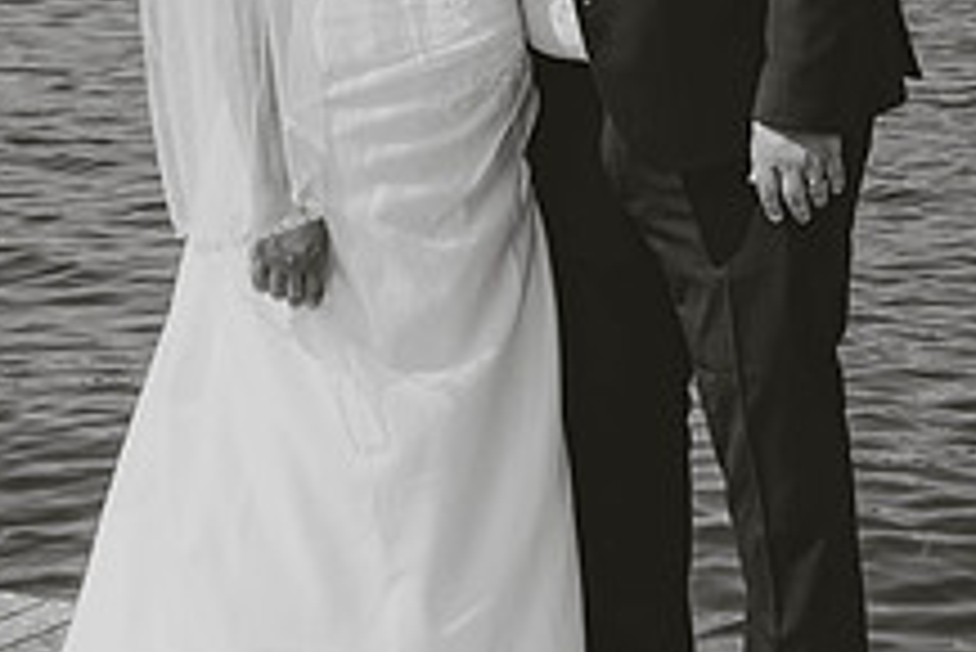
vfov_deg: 10.1
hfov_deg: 15.1
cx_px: 461
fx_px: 3689
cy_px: 74
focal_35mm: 136
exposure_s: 1/400
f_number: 8
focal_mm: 43
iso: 100
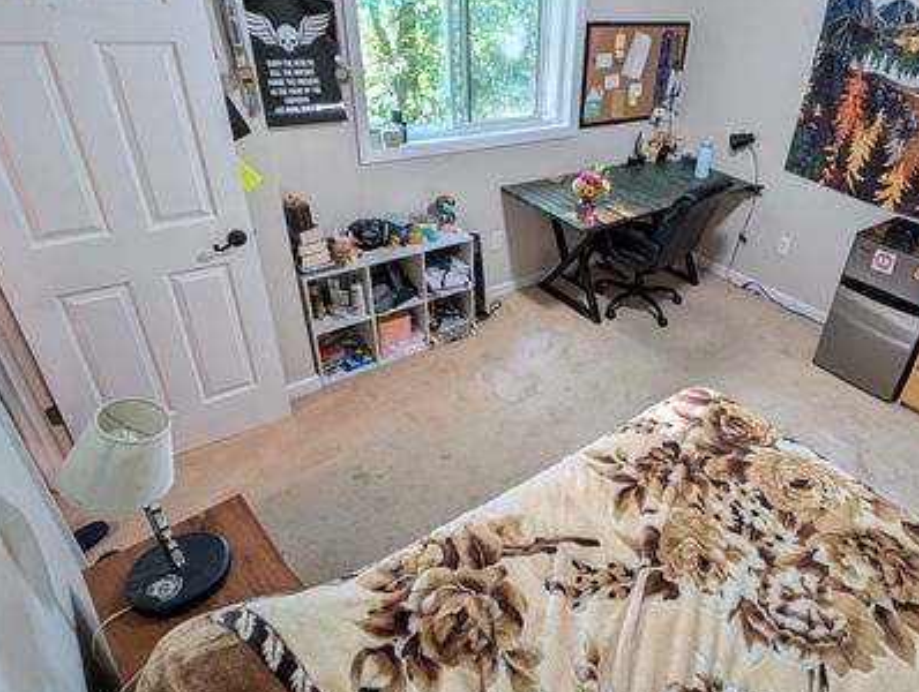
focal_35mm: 20
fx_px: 532
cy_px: 325
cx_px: 568
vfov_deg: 66.1
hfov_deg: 80.3
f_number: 1.7
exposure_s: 1/40
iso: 88
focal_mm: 2.02
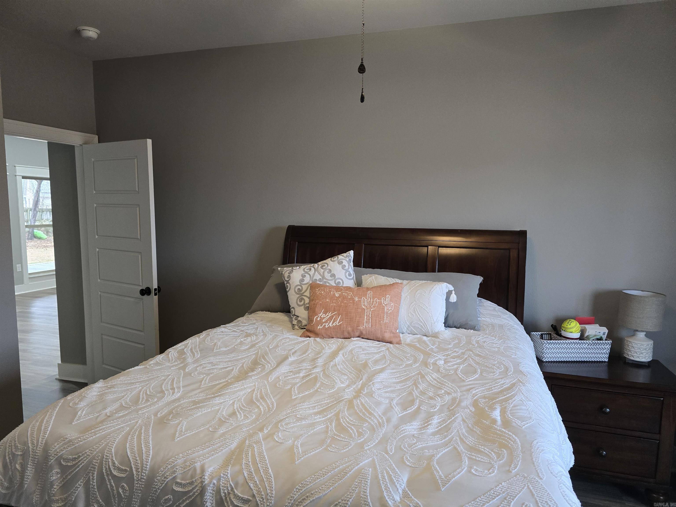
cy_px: 254
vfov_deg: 58.9
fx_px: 449
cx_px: 338
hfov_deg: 73.9
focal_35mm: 23
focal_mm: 6.3
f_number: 1.7
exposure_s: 1/120
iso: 500
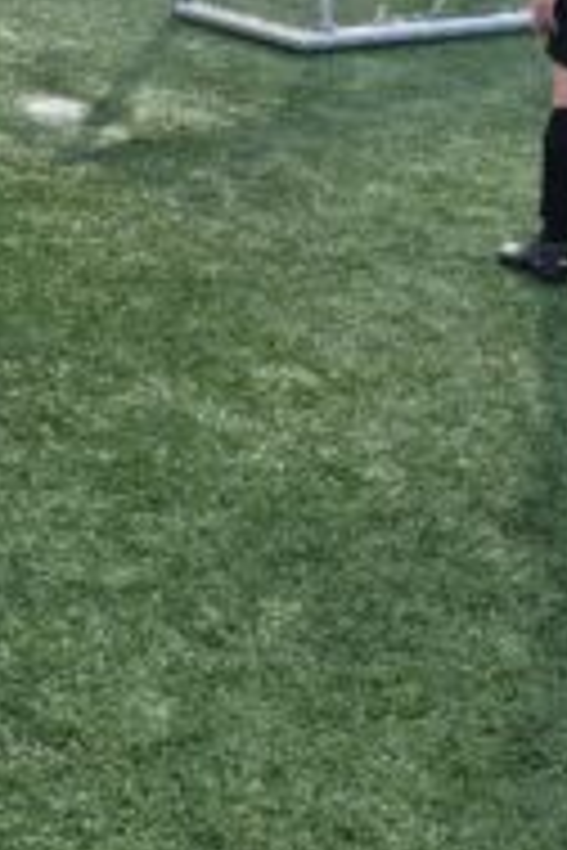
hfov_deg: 14.3
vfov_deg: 23.1
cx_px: -400
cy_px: 94
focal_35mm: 86
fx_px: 2032
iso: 40
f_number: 1.8
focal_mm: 5.4
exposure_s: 1/1354
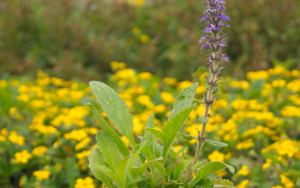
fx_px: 691
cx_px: 151
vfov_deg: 15.4
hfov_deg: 24.5
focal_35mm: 85
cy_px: 90
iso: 100
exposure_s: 1/125
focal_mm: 55
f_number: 5.6
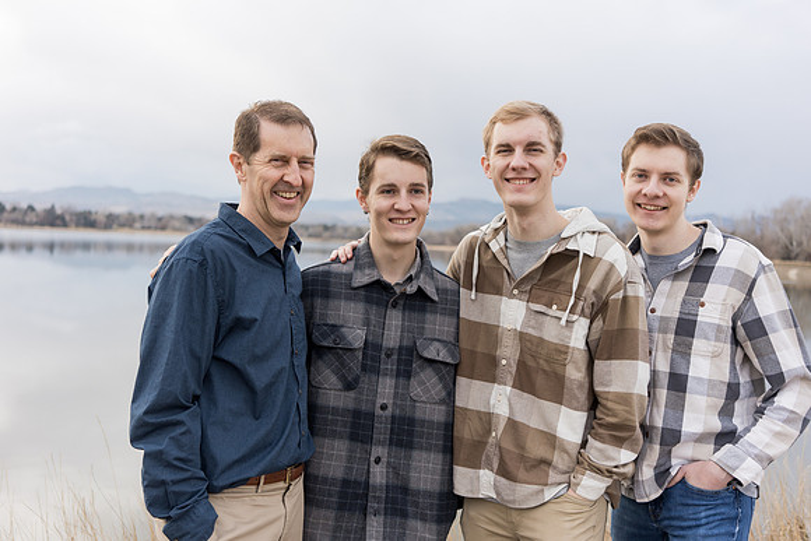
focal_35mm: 35
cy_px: 270
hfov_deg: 54.4
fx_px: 789
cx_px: 406
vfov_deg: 37.9
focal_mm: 35
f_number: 2.8
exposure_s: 1/320
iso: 200
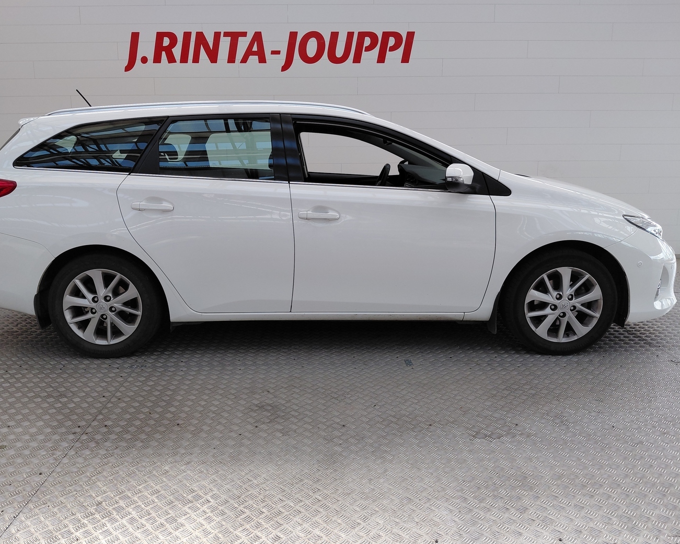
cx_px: 314
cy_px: 268
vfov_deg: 53.2
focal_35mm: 27
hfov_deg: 64.0
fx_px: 543
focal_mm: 4.69
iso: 50
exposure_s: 1/241
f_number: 1.8
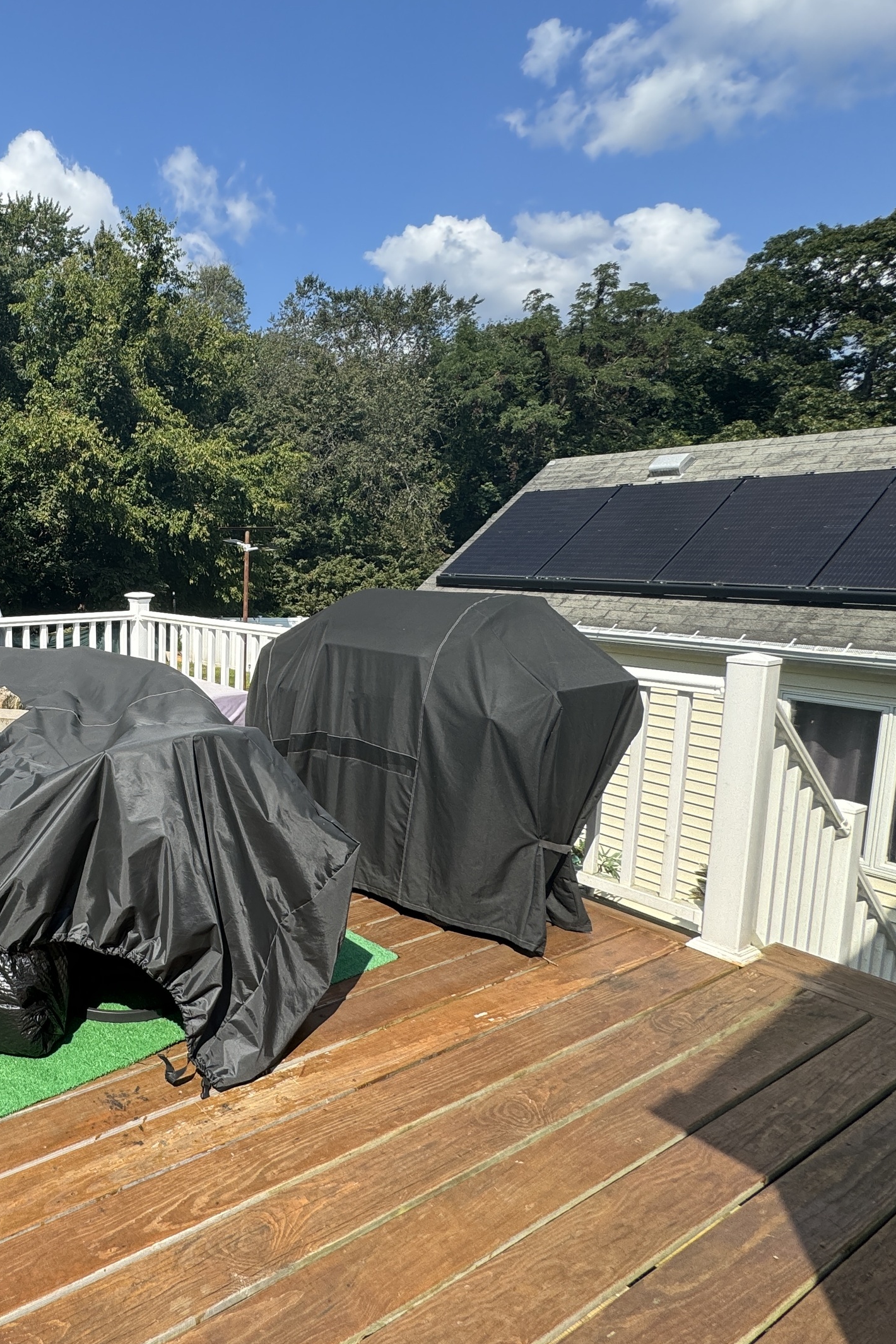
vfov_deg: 81.2
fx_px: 784
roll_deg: +0.6
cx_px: 33
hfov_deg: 50.2
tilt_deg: -6.6
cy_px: 641
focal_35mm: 21
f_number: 2.2
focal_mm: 2.22
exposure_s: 1/849
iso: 40
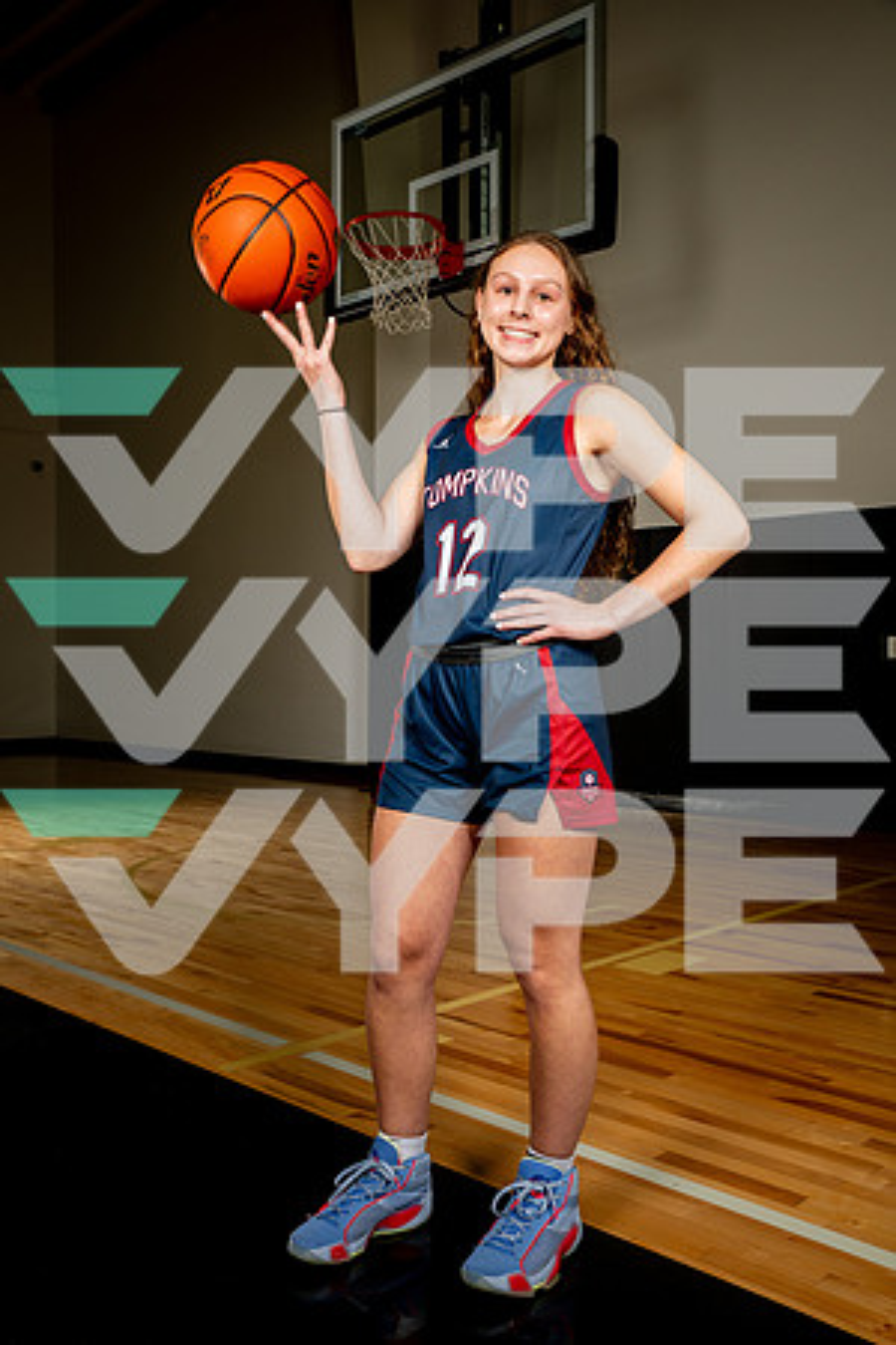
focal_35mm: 34
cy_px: 672
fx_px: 1269
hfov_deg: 38.9
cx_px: 448
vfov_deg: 55.8
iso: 250
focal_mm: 34
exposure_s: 1/400
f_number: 8
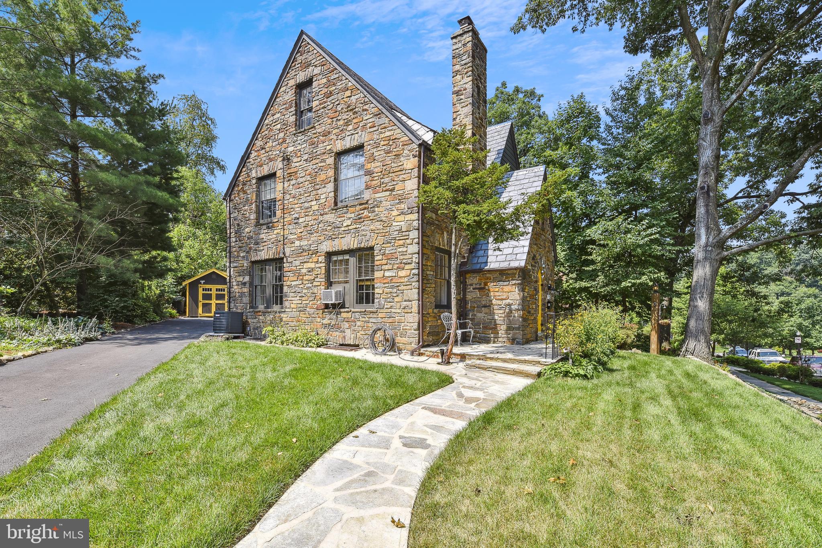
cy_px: 274
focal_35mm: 15
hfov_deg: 100.4
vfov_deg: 77.3
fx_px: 342
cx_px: 411
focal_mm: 15
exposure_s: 1/200
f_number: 7.1
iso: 100
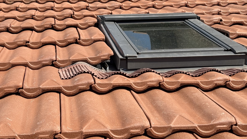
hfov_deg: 29.0
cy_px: 45
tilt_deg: +3.1
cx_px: 120
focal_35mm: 73
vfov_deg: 16.5
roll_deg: +3.5
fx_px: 478
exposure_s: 1/3279
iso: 50
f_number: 1.6
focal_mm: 5.96
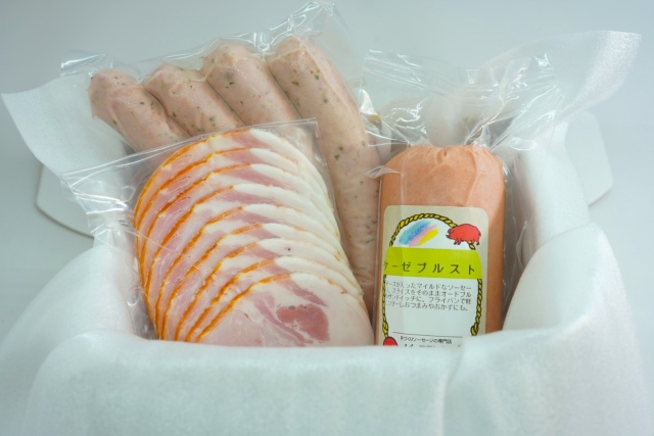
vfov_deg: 25.8
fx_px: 954
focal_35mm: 52
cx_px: 327
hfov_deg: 37.8
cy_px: 218
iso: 100
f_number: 5
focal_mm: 35
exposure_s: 1/10
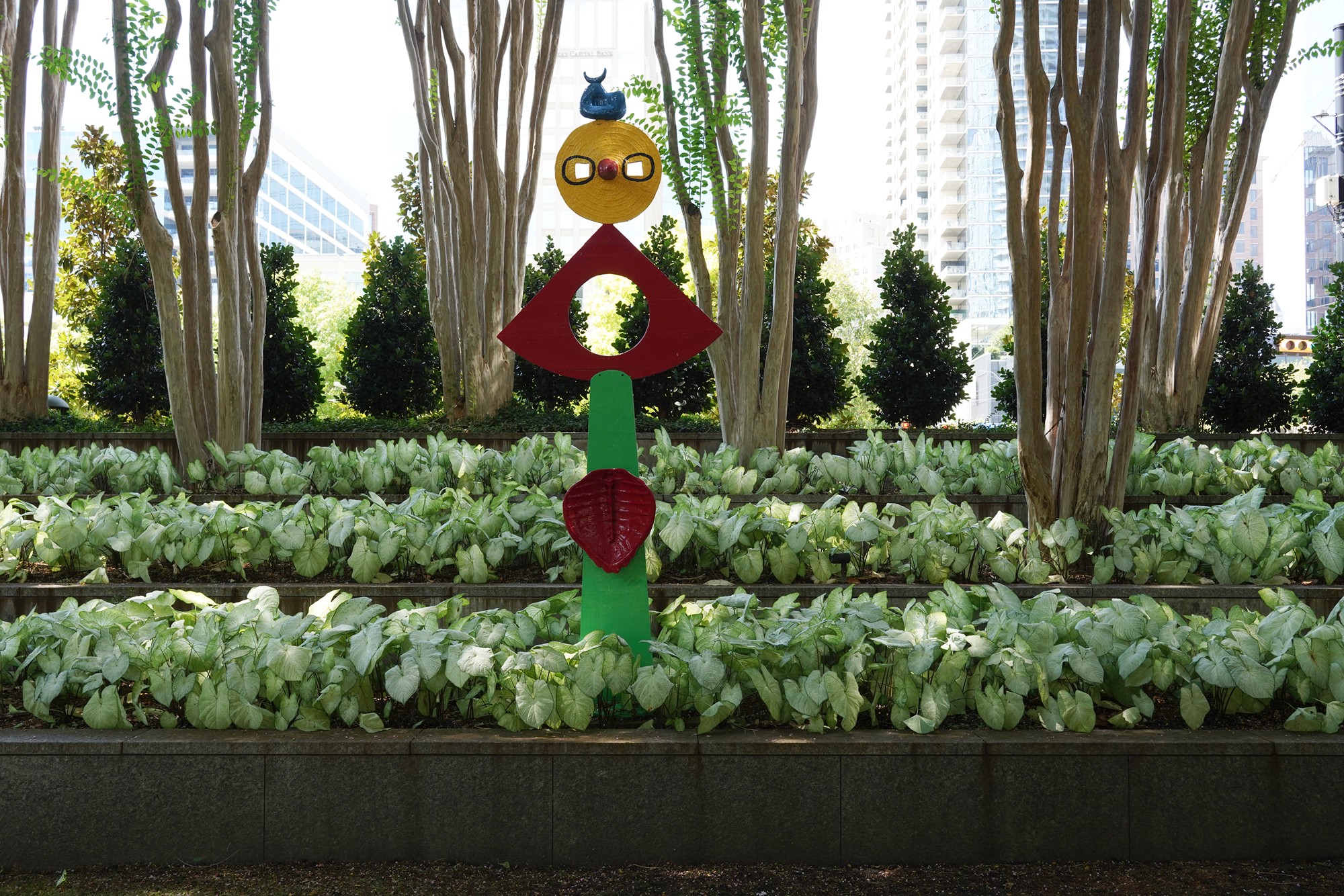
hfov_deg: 54.4
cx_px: 672
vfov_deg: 37.9
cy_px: 448
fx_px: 1307
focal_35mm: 35
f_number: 9
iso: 400
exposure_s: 1/100
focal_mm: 35
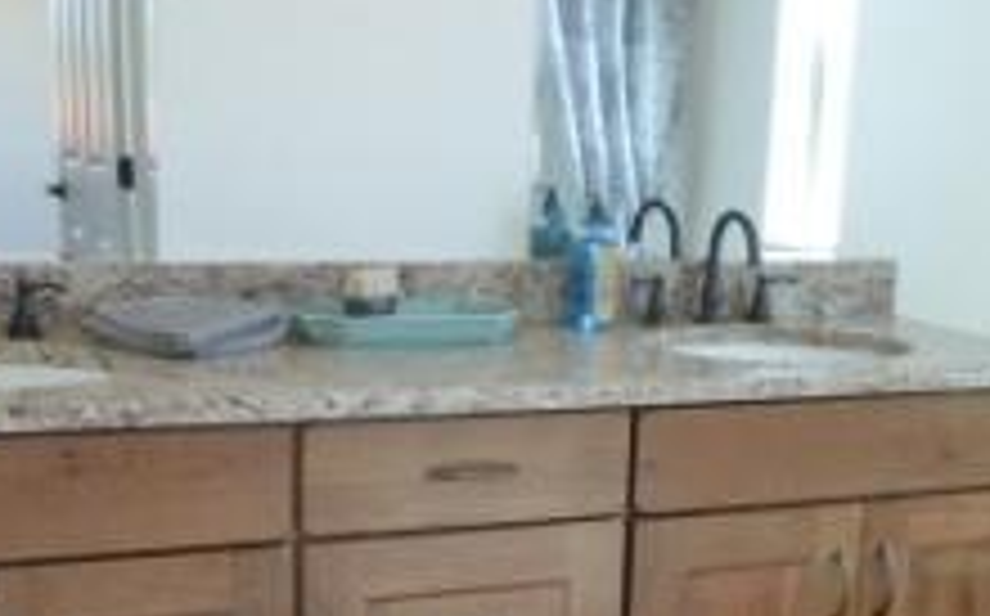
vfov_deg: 23.8
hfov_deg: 37.6
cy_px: 423
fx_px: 1455
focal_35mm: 54
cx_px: 513
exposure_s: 1/30
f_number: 3.3
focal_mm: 4.1
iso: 320
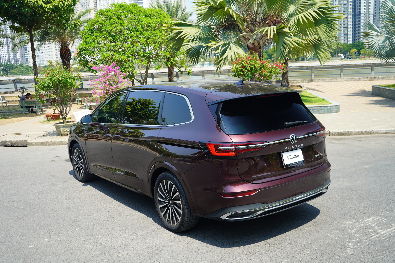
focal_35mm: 35
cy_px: 132
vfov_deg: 37.9
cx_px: 198
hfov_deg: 54.4
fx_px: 384
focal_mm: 35
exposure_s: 1/100
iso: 100
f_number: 5
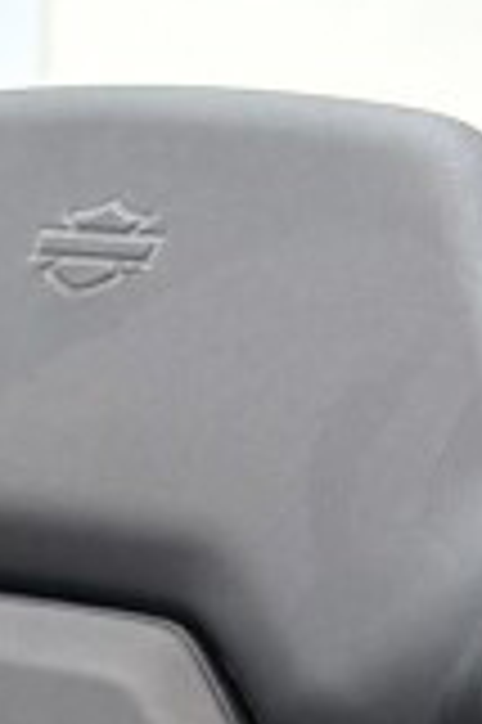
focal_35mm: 179
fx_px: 3602
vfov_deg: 10.4
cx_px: -1173
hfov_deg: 6.6
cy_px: 1556
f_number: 1.6
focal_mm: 5.96
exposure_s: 1/60
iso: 80
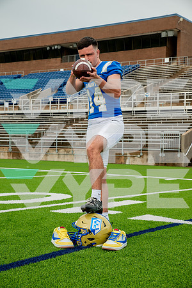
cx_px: 96
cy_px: 144
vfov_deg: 32.4
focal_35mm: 62
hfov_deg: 21.9
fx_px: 496
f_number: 7.1
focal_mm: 62
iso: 200
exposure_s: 1/320
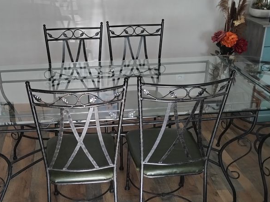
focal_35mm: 44
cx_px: 99
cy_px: 94
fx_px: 343
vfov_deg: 32.9
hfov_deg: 42.6
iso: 193
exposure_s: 1/50
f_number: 1.8
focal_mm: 4.75
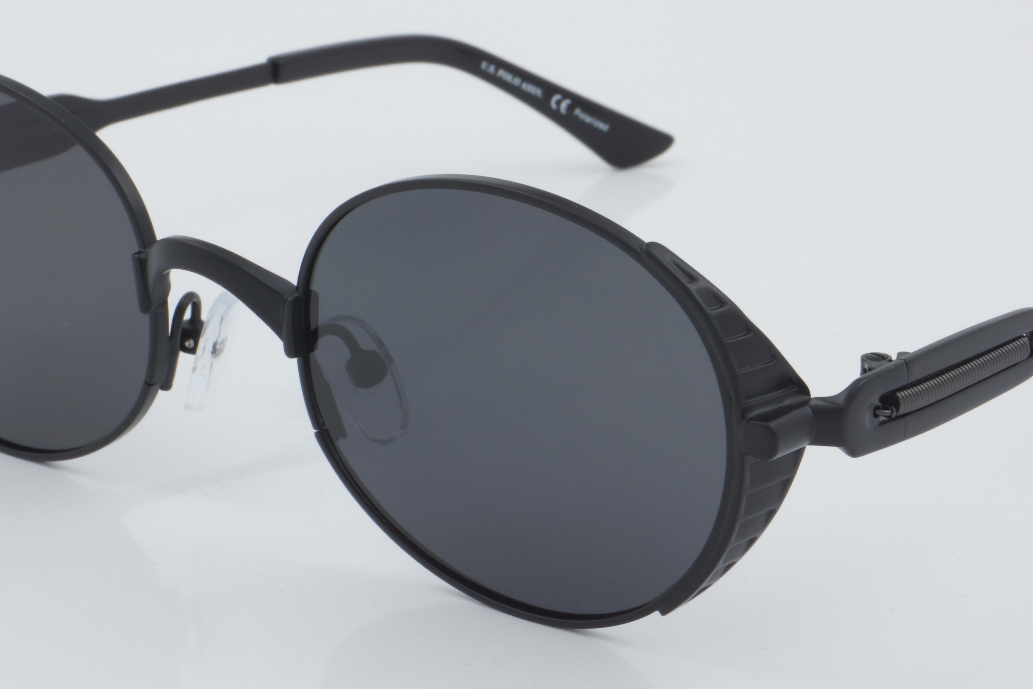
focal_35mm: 110
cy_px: 348
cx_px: 558
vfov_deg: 12.5
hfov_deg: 18.6
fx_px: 3156
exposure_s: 1/4
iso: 100
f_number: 32
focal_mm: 50
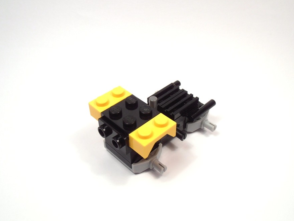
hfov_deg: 49.0
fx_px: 323
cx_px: 150
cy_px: 112
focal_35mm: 38
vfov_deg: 37.7
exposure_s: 1/100
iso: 80
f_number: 3.9
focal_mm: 6.61
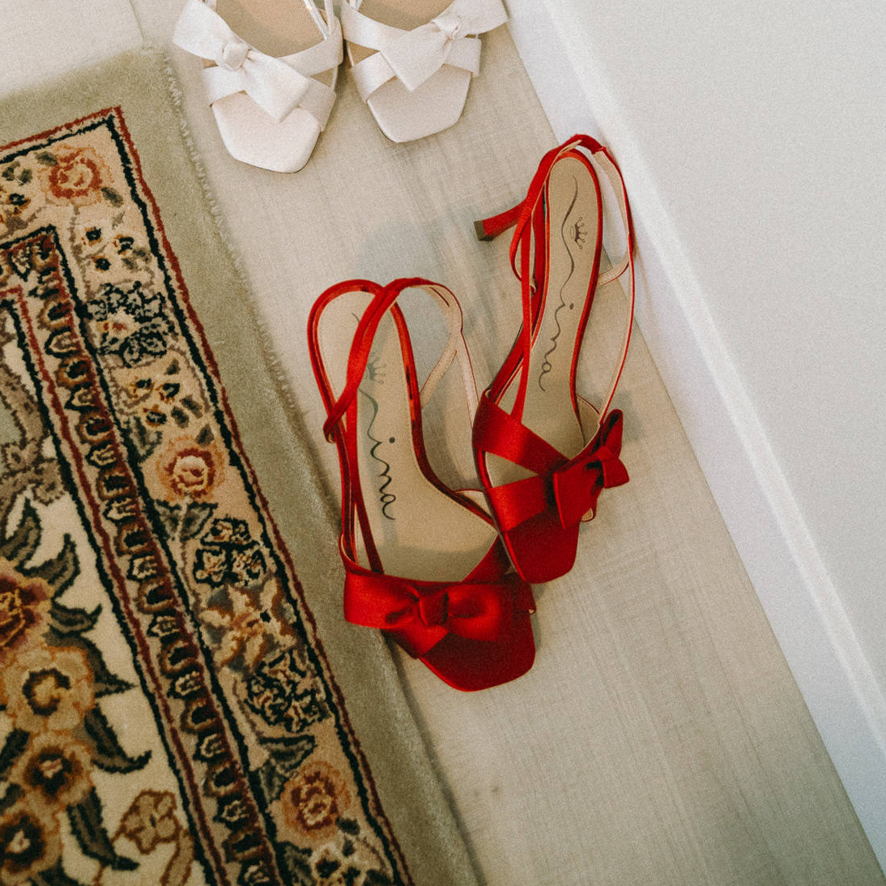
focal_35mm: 47
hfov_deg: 36.1
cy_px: 43
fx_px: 1361
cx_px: 432
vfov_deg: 33.6
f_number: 2.8
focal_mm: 28
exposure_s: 1/125
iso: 800
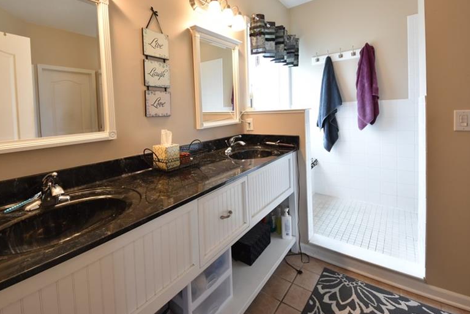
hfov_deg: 96.1
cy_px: 121
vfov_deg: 72.7
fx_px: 209
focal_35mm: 16
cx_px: 203
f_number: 4.5
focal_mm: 8
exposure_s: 1/25
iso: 500
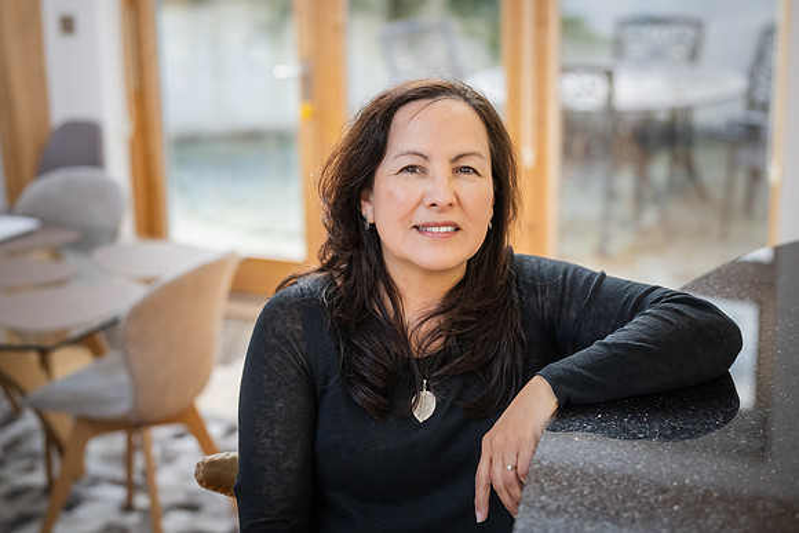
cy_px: 254
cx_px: 402
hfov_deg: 32.8
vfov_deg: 22.2
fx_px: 1356
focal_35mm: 61
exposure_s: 1/800
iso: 1600
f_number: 2.2
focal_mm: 54
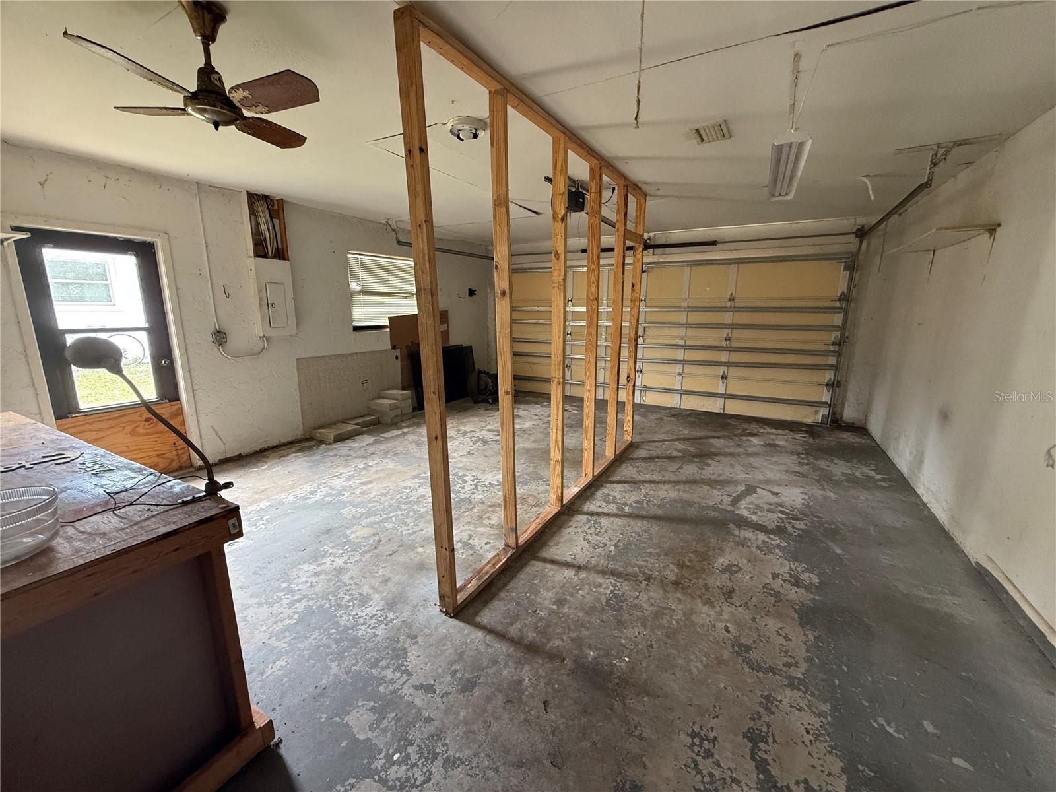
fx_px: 427
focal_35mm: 14
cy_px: 396
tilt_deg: -11.1
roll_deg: +0.0
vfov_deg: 85.7
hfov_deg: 102.1
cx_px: 528
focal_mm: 2.22
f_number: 2.2
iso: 320
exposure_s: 1/71
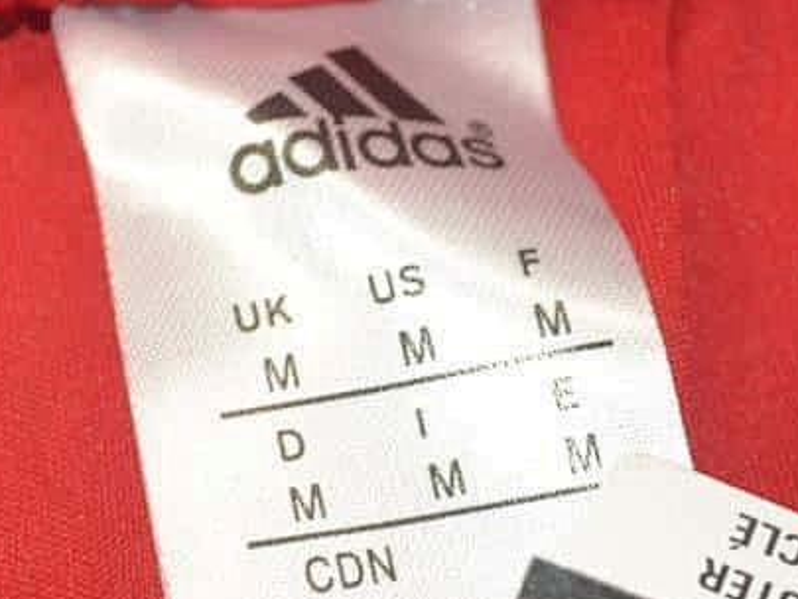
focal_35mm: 123
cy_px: 392
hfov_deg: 16.0
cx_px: 374
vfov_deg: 12.0
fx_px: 2836
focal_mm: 32
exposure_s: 1/100
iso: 200
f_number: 4.8
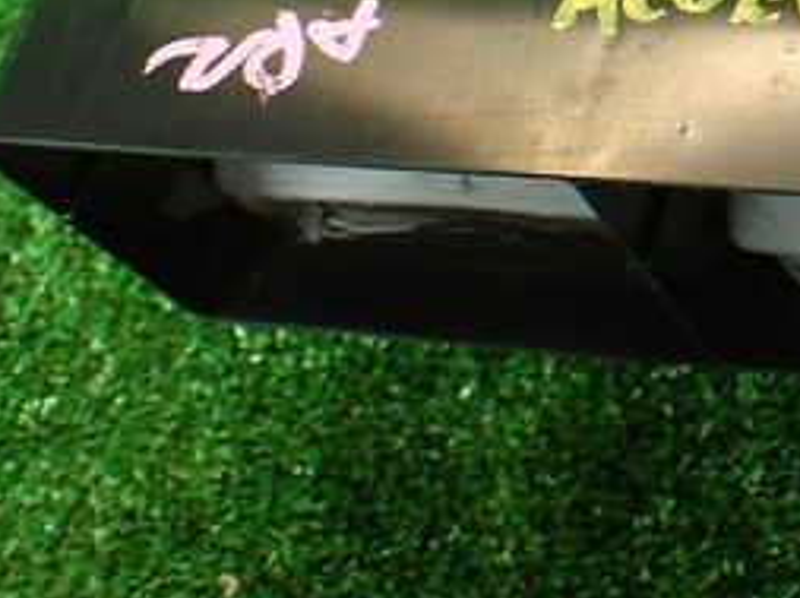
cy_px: -54
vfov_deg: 18.6
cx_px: 866
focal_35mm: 76
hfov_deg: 24.1
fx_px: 1754
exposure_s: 1/60
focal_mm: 5.79
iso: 200
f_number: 2.4
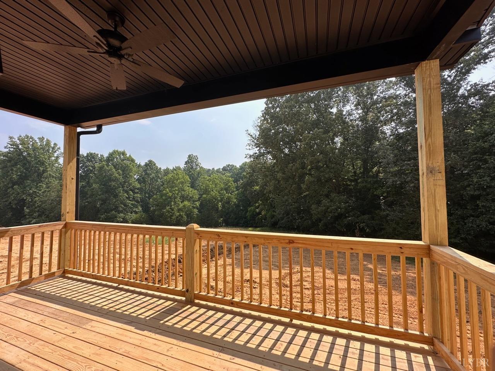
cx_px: 248
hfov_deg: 102.1
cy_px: 186
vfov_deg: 85.7
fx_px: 200
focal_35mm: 14
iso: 40
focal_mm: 2.22
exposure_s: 1/1435
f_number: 2.2
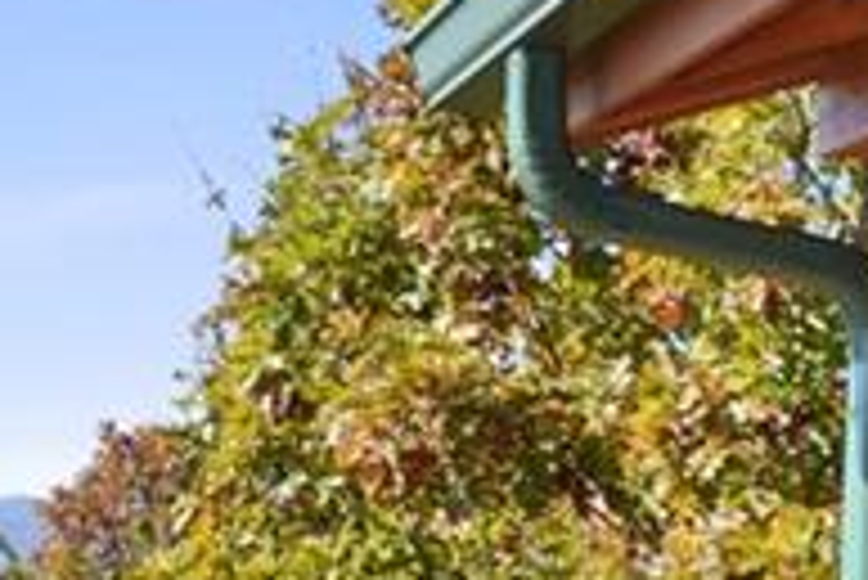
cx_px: 1358
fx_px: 3836
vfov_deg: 8.6
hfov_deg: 12.2
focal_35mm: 159
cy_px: 531
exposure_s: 1/200
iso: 100
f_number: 8
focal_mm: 20
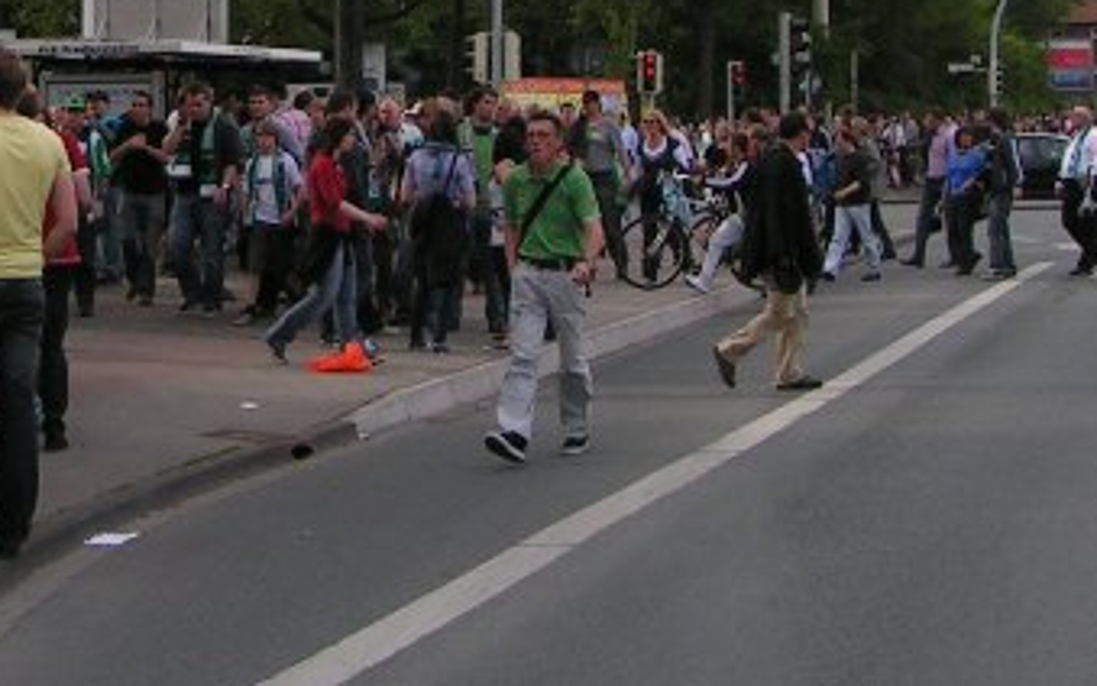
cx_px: 239
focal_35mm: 95
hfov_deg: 21.6
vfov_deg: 13.5
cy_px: -84
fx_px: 2841
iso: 50
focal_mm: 5.8
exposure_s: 1/200
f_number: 5.6
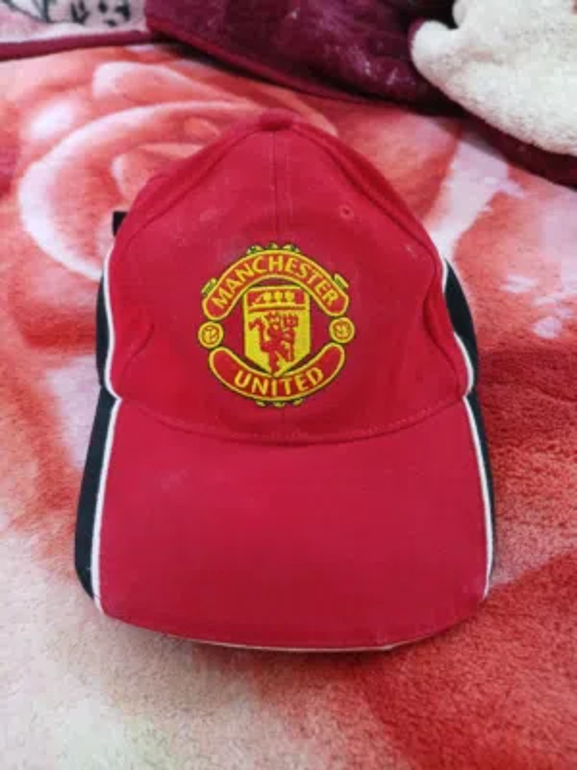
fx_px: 578
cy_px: 385
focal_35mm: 26
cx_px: 288
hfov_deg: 53.1
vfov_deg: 67.3
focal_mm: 3.98
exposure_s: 1/33.3
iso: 320
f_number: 1.8
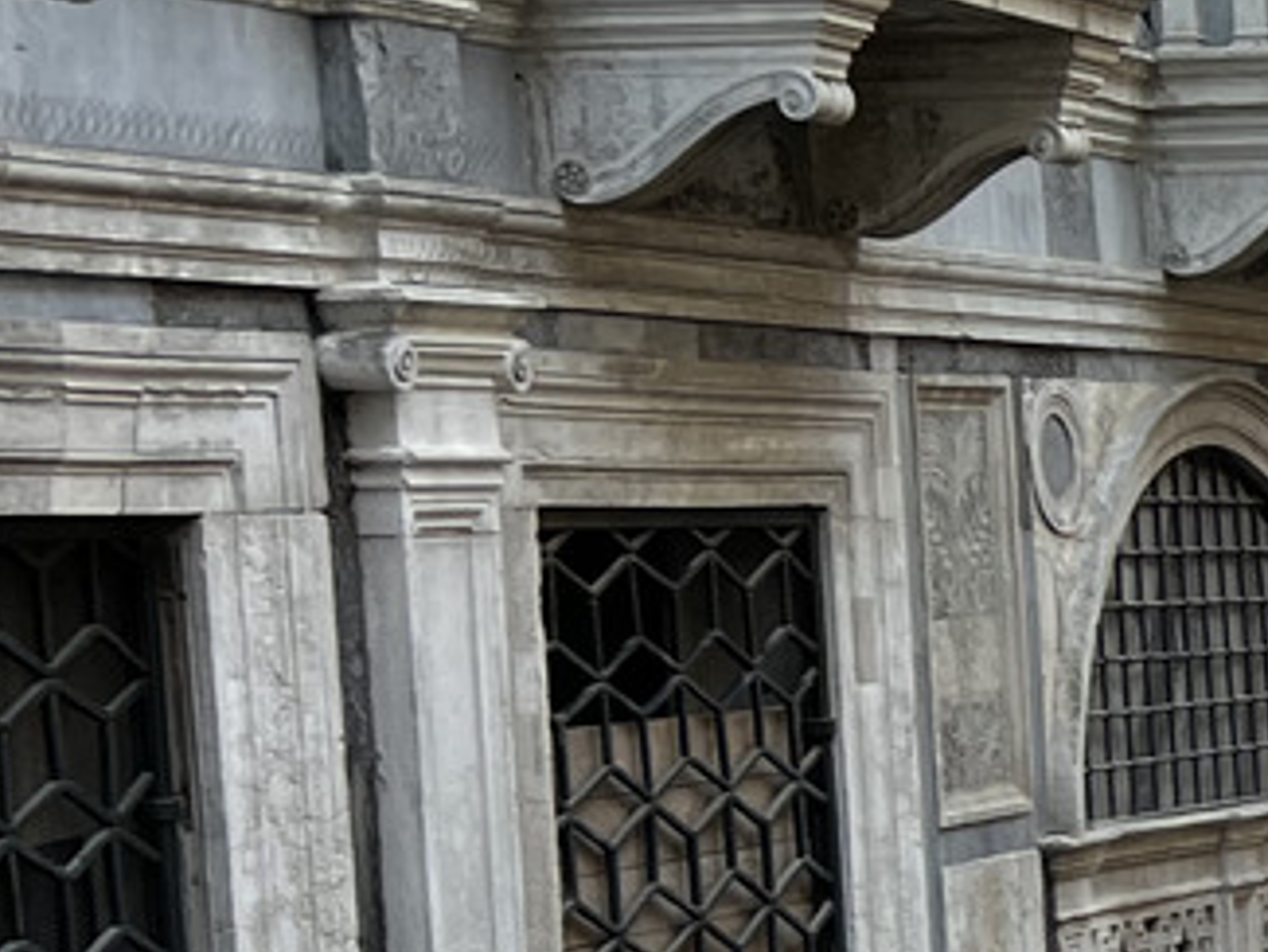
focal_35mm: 128
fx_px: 4690
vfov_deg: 11.4
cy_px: 1100
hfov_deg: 12.7
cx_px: 2821
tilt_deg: -8.4
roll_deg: +1.2
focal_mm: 5.7
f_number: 1.5
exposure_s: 1/674
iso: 50
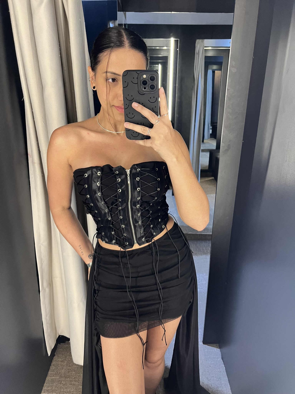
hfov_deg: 53.1
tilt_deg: -20.0
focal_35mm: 26
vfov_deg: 67.3
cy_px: 197
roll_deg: -1.4
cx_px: 148
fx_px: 295
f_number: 1.5
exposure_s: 1/60
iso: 200
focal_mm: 5.7
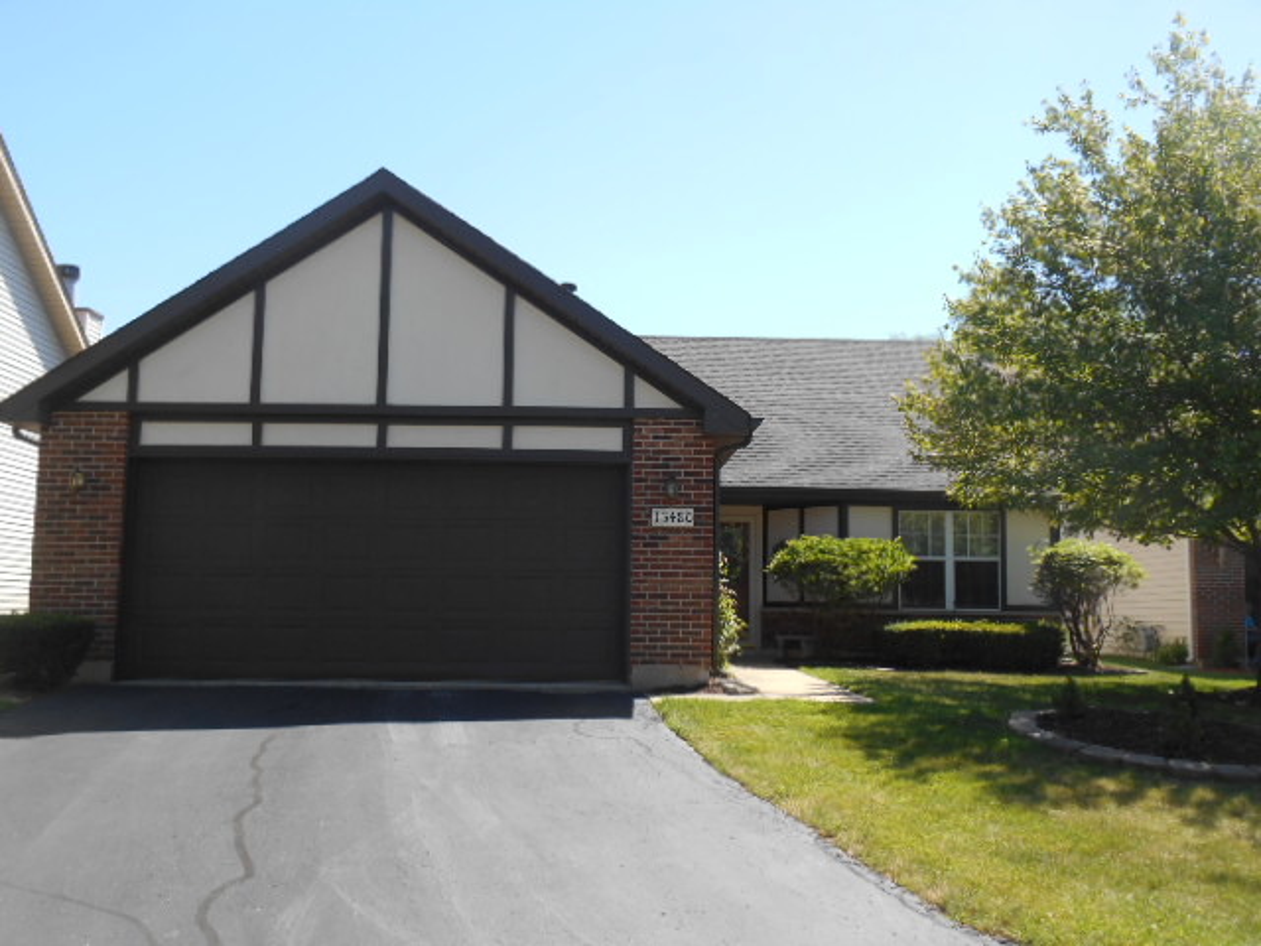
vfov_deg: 40.7
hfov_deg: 52.6
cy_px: 473
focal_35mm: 35
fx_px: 1275
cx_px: 630
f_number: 3.7
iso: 80
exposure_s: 1/400
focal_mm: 6.3
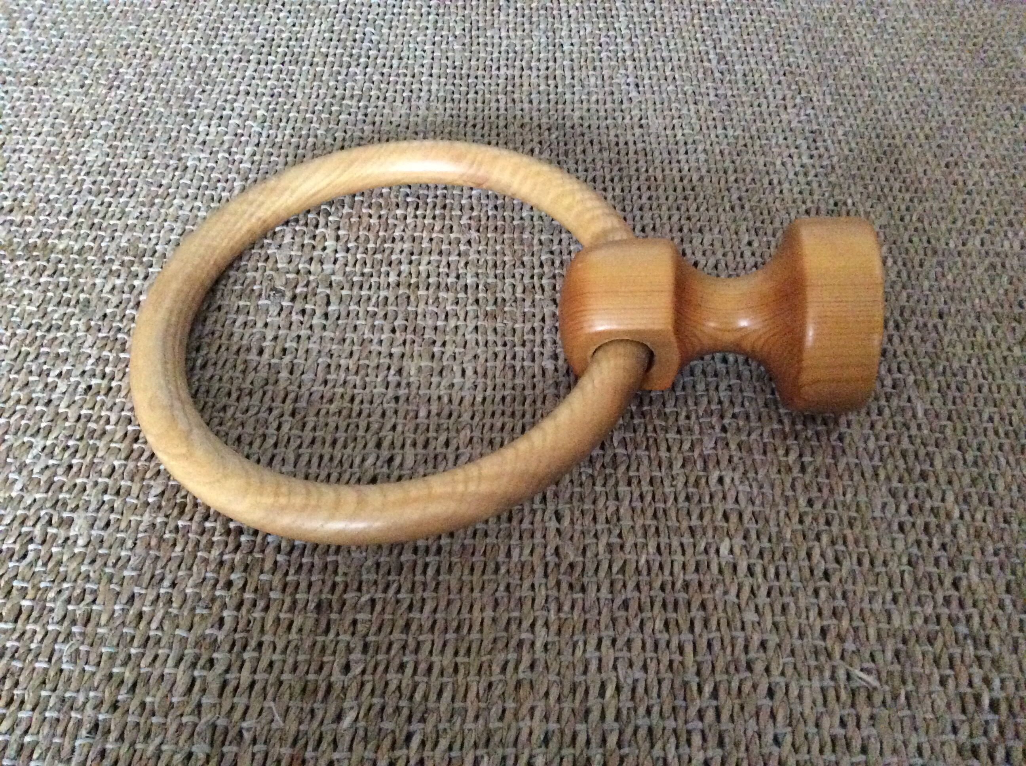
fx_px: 947
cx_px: 513
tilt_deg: -51.4
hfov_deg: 56.9
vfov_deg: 44.1
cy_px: 383
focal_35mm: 32
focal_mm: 3.3
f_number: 2.4
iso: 640
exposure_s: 1/17
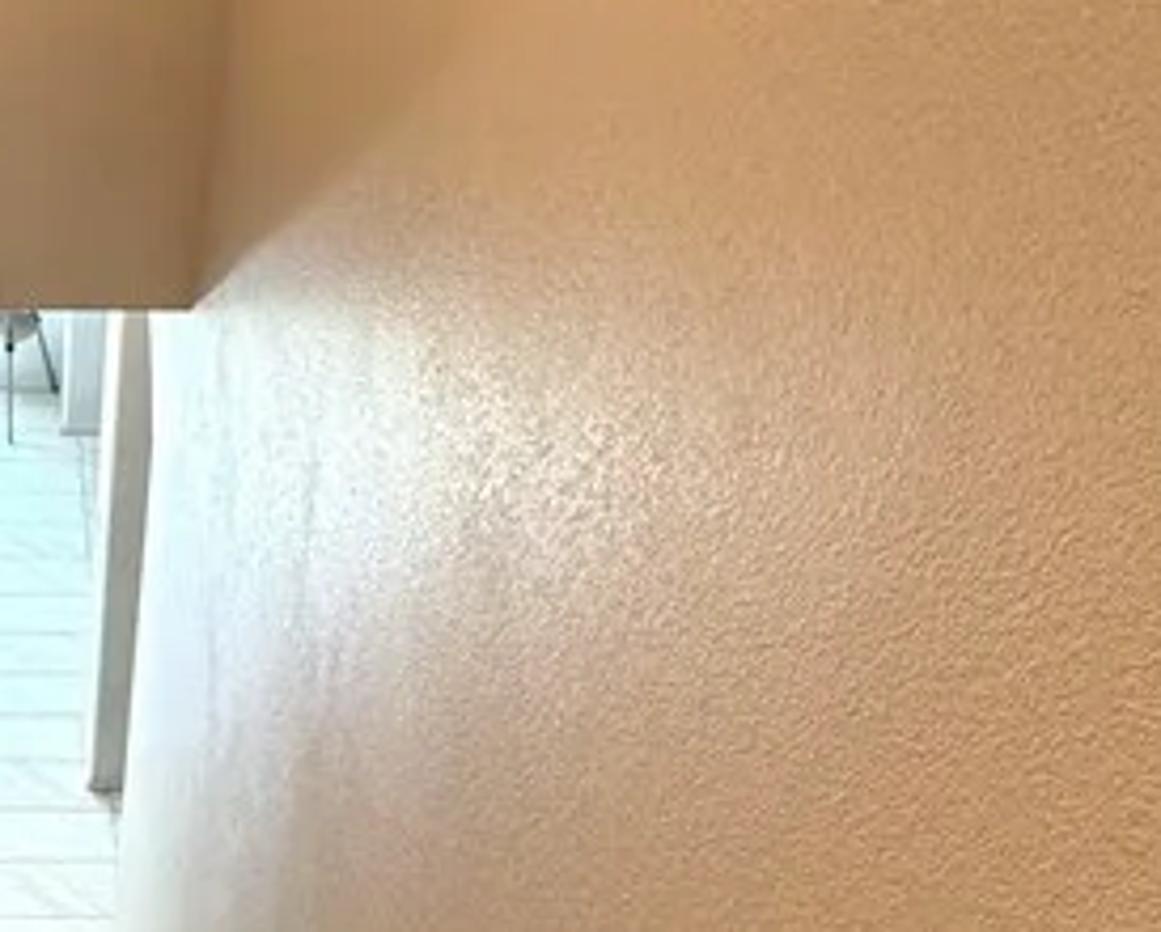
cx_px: -8
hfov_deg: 33.4
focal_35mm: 51
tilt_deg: -39.1
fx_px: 1755
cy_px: 623
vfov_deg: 29.5
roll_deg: -1.5
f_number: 2.2
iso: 320
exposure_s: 1/120
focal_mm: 2.22
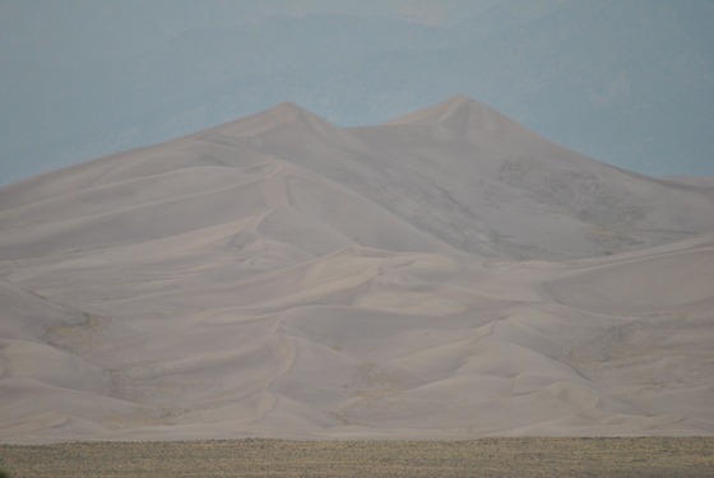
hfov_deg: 4.6
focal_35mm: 450
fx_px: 8937
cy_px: 239
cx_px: 357
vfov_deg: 3.1
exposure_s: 1/320
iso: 400
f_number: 5.6
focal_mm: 300
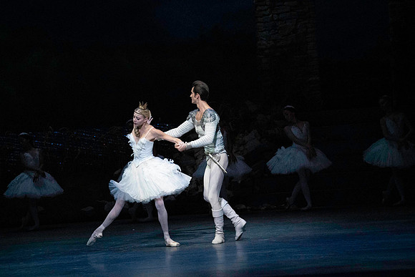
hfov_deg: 10.3
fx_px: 2306
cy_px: 138
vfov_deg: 6.9
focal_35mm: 200
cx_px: 208
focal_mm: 200
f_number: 5
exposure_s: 1/400
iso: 25600
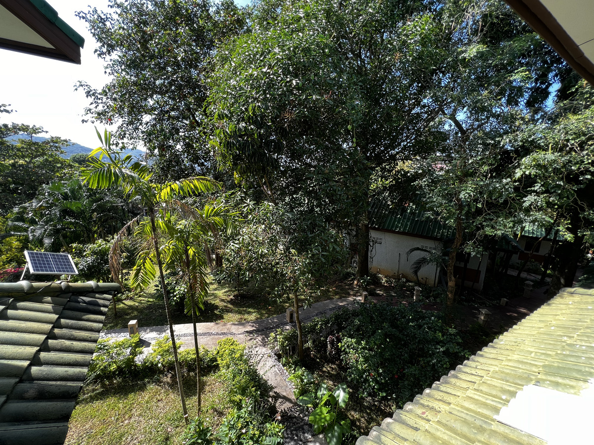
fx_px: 223
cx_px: 297
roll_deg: -1.2
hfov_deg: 106.2
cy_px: 222
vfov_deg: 89.9
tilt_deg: -12.4
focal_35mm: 13
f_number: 1.8
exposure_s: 1/190
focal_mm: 1.57
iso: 32
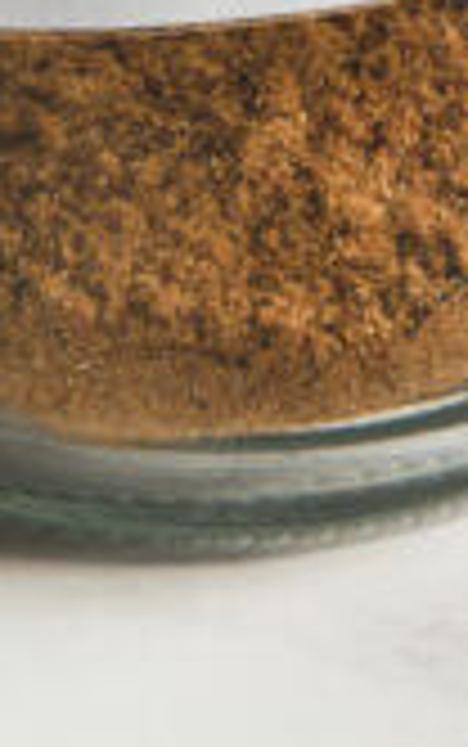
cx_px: 180
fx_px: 7293
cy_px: -286
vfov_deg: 5.8
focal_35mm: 358
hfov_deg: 3.7
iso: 200
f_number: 8
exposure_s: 1/250
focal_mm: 70
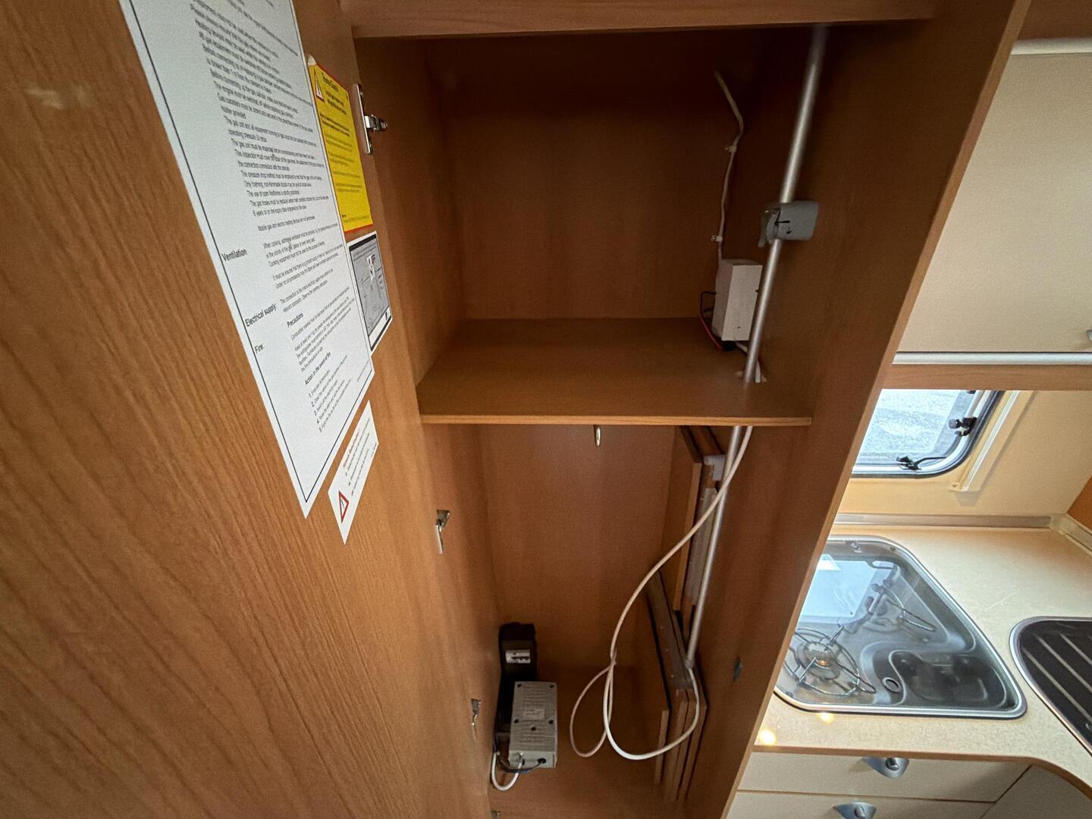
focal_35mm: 14
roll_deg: +3.6
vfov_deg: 85.7
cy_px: 410
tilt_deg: -27.8
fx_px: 442
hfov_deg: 102.1
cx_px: 546
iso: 1250
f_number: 2.2
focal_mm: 2.22
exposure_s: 1/55
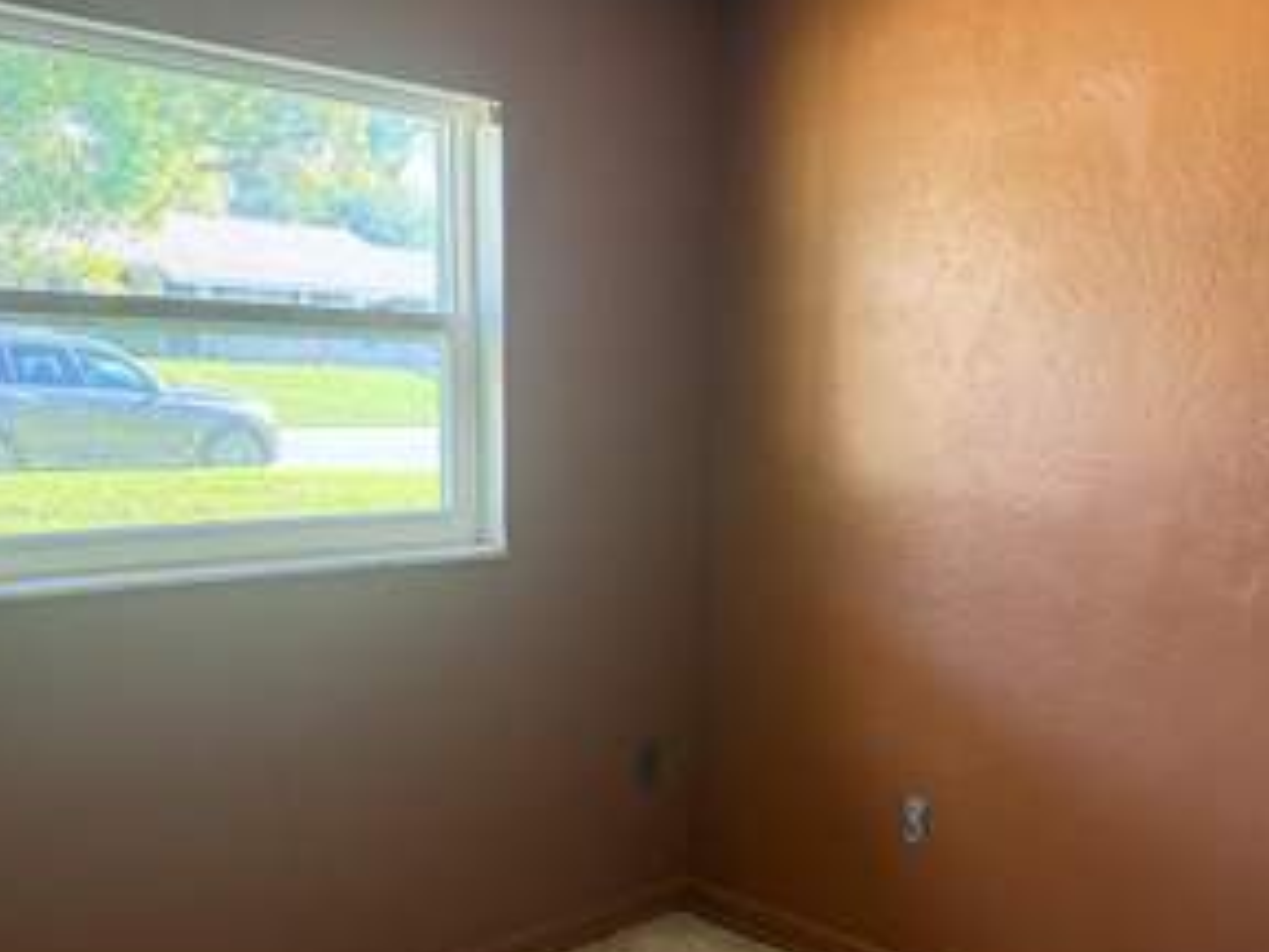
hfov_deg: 45.9
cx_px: 864
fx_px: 1466
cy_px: 683
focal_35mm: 40
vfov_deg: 35.4
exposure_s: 1/60
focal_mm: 6.76
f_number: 1.78
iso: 400
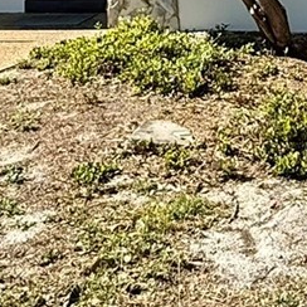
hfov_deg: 20.5
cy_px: -69
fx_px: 813
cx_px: 325
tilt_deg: -2.2
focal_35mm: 81
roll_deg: +2.1
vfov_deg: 20.0
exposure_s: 1/1050
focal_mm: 2.22
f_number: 2.2
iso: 64
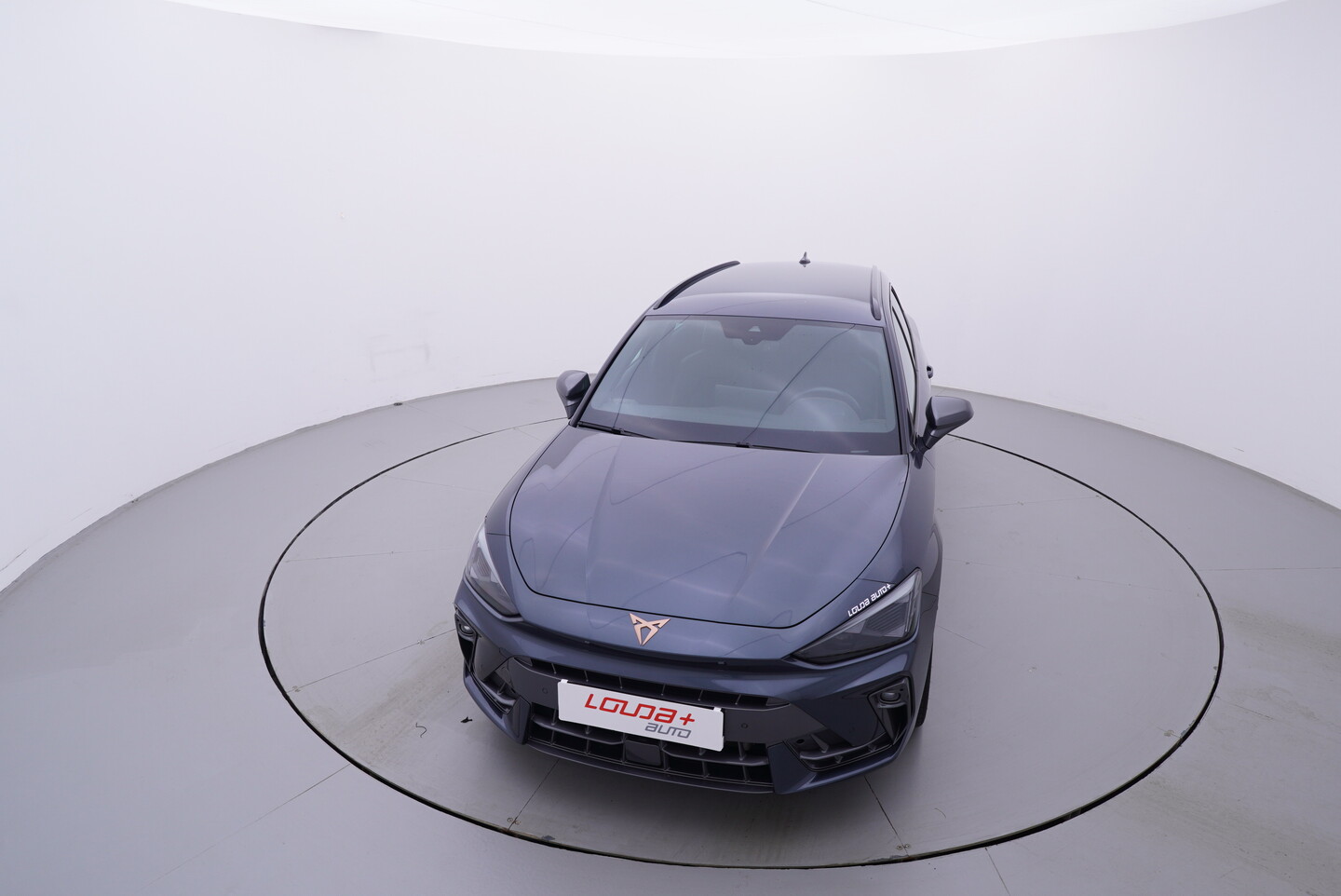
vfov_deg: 56.2
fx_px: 839
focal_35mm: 22
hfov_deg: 77.3
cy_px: 448
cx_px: 670
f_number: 5
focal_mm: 15
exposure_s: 1/80
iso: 200
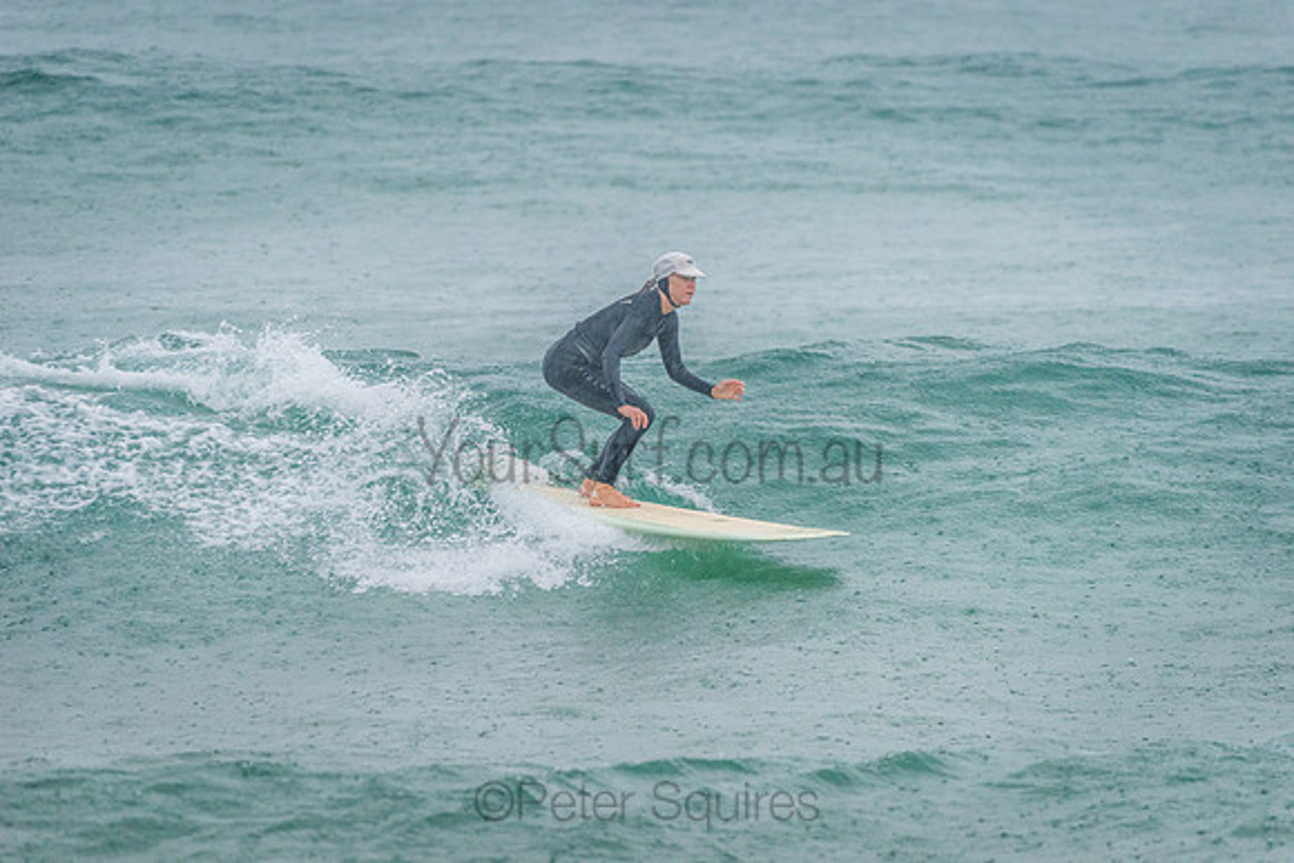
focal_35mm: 500
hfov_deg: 4.1
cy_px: 432
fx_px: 17976
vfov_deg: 2.8
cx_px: 647
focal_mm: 500
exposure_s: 1/320
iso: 1100
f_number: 5.6
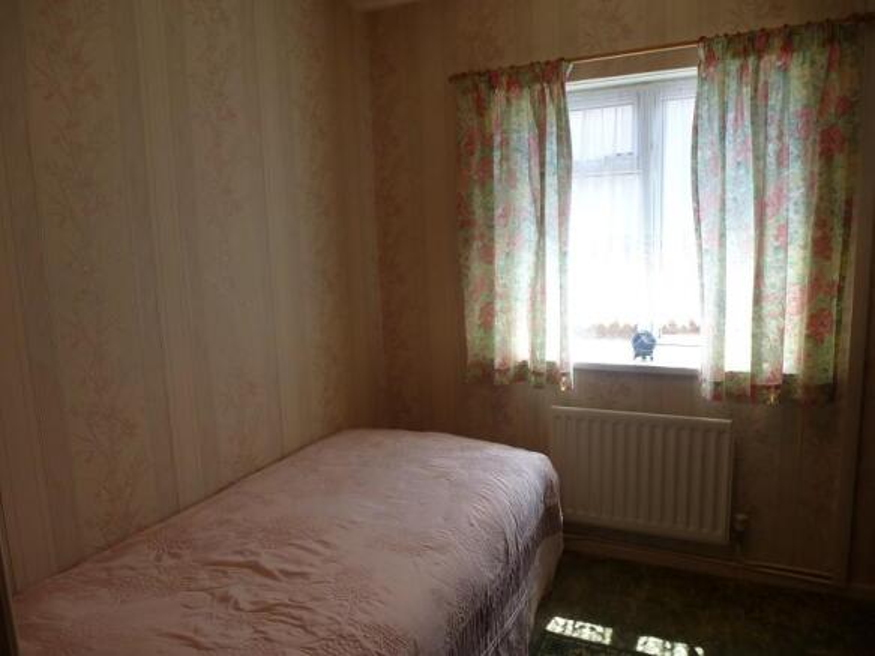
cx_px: 438
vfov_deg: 56.8
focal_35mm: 24
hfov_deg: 71.6
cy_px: 328
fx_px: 607
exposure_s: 1/80
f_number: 3.3
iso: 100
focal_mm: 4.3
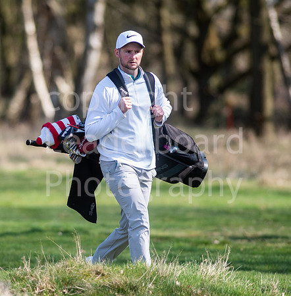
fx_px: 5554
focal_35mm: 579
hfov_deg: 3.0
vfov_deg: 3.1
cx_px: 69
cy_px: 148
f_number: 4
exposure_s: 1/1600
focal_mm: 300
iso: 400
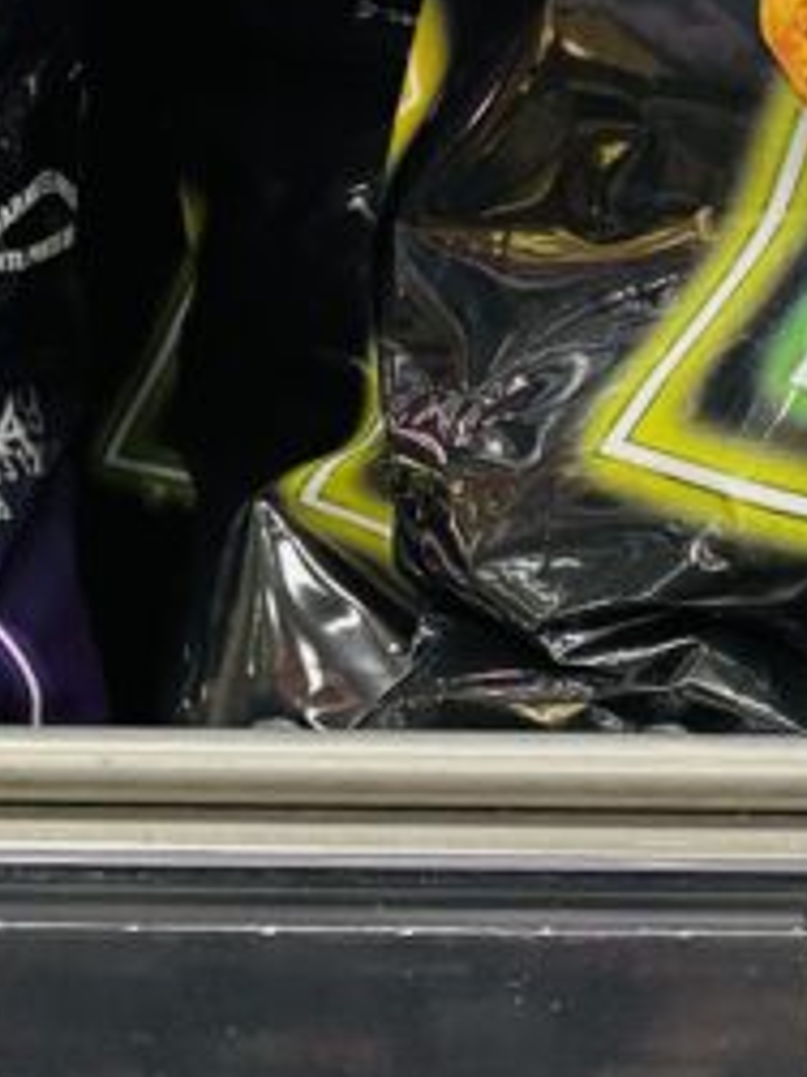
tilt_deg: -9.6
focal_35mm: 106
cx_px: -584
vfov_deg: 18.5
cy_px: 300
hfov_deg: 12.8
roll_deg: -0.3
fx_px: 3298
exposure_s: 1/60
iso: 100
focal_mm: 4.2
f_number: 1.6
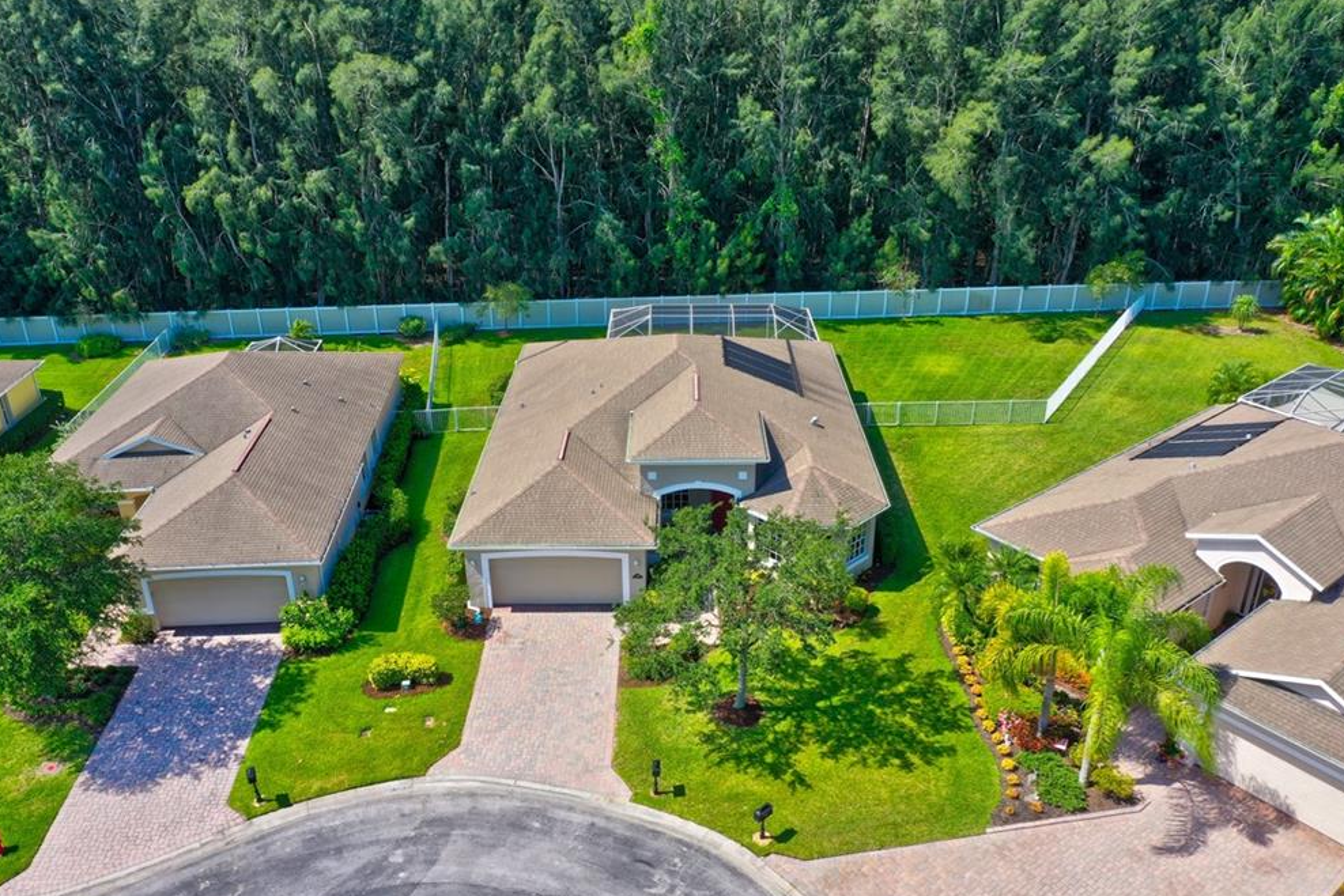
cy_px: 461
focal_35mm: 29
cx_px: 665
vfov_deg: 45.0
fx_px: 1083
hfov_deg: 63.6
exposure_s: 1/160
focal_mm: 10.3
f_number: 8
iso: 100
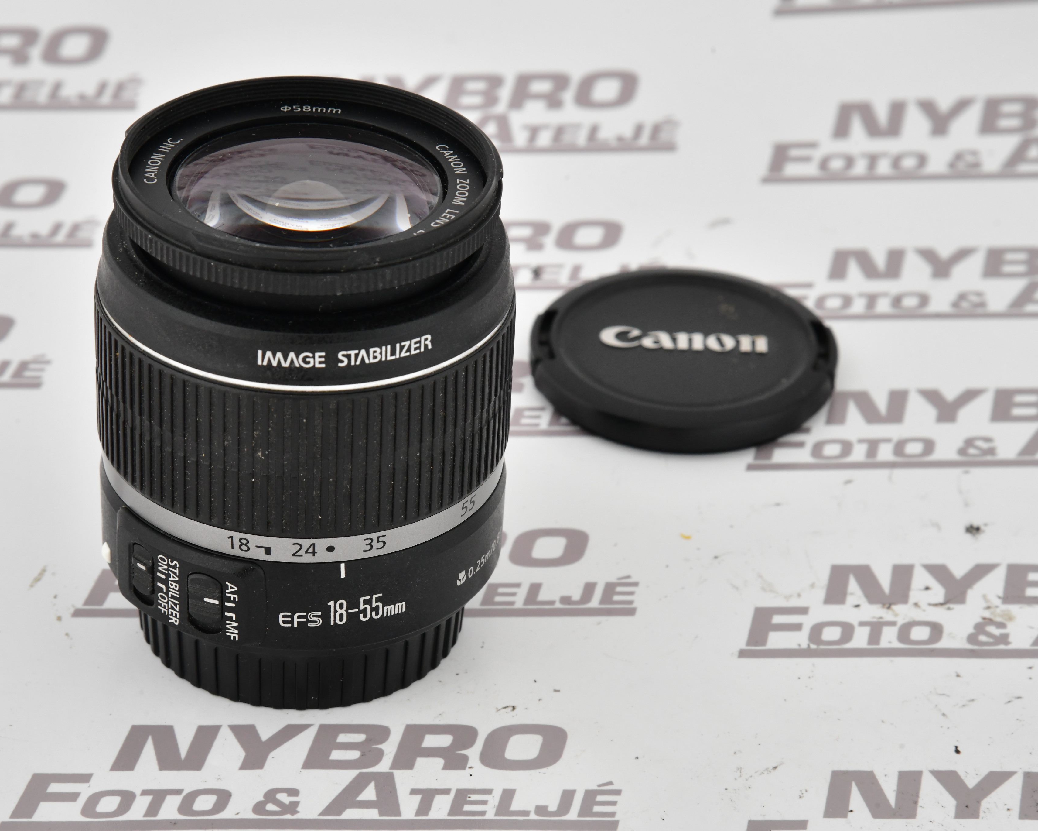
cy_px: 418
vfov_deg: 11.4
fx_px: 4178
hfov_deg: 14.2
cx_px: 455
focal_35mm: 136
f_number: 14
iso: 1600
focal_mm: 120
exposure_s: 1/125
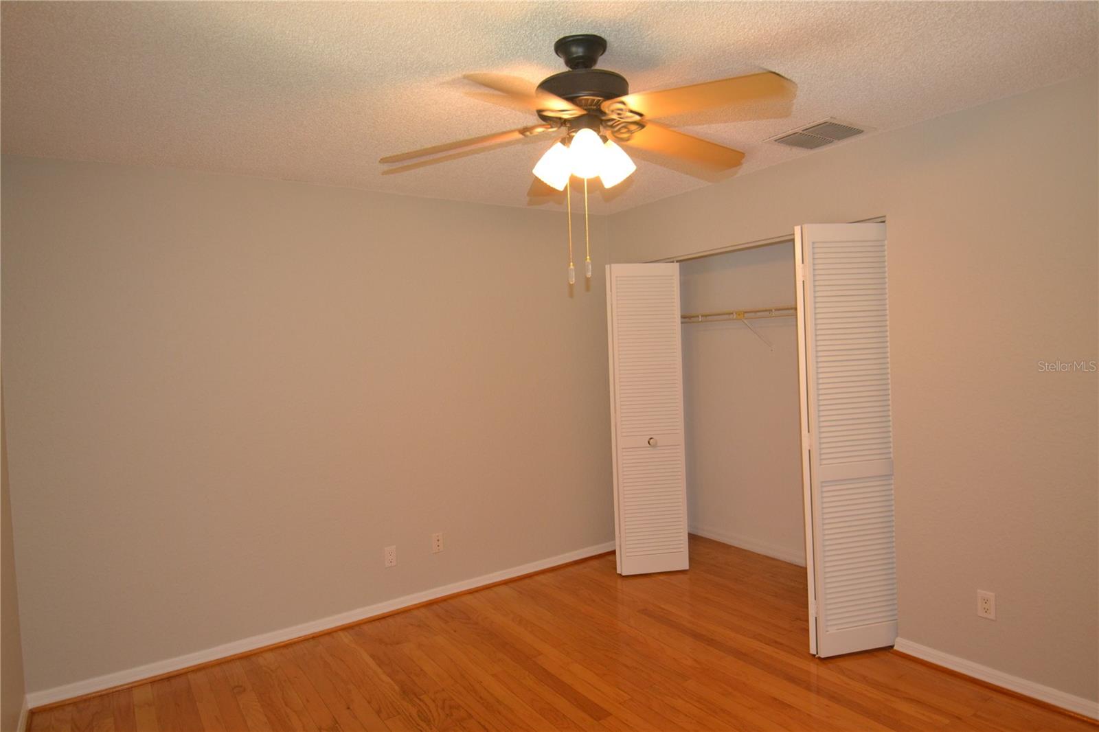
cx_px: 550
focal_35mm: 21
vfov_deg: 59.5
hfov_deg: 81.2
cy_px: 366
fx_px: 641
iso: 640
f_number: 4
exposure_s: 1/60
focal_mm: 14
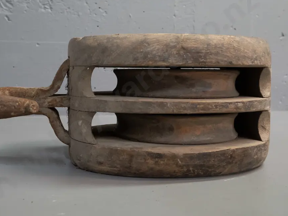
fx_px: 374
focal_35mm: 45
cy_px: 100
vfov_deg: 32.2
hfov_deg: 41.9
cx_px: 119
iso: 2000
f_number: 6.3
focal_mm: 19
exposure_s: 1/50
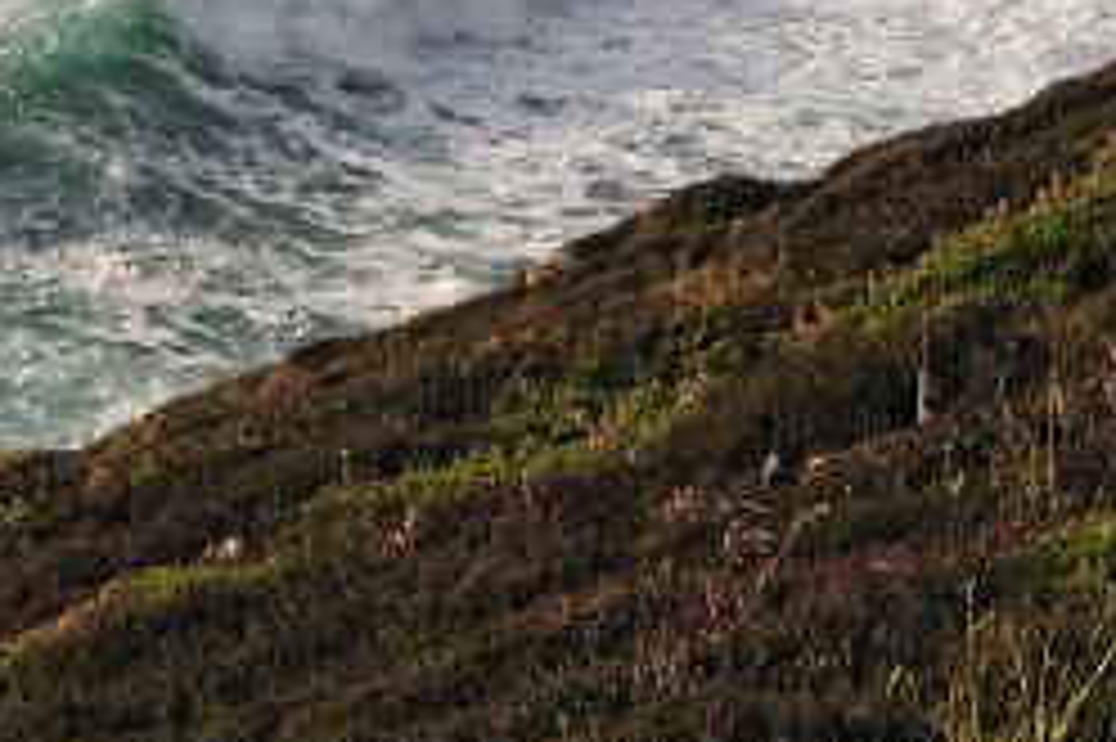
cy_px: -612
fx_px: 4492
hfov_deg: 14.1
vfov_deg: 9.0
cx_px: 220
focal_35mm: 145
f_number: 11
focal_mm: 24
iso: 200
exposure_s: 1/400
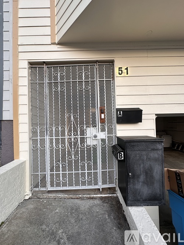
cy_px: 122
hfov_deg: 85.7
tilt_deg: +1.0
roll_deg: +1.5
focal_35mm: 14
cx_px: 92
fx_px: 99
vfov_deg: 102.1
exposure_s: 1/99
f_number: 2.2
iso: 40
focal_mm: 2.22
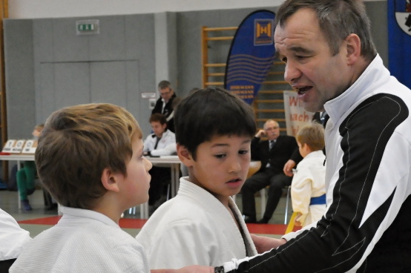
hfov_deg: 18.8
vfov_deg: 12.6
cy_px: 170
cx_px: 316
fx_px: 1232
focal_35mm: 108
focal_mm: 38
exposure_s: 1/160
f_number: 6.3
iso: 2000
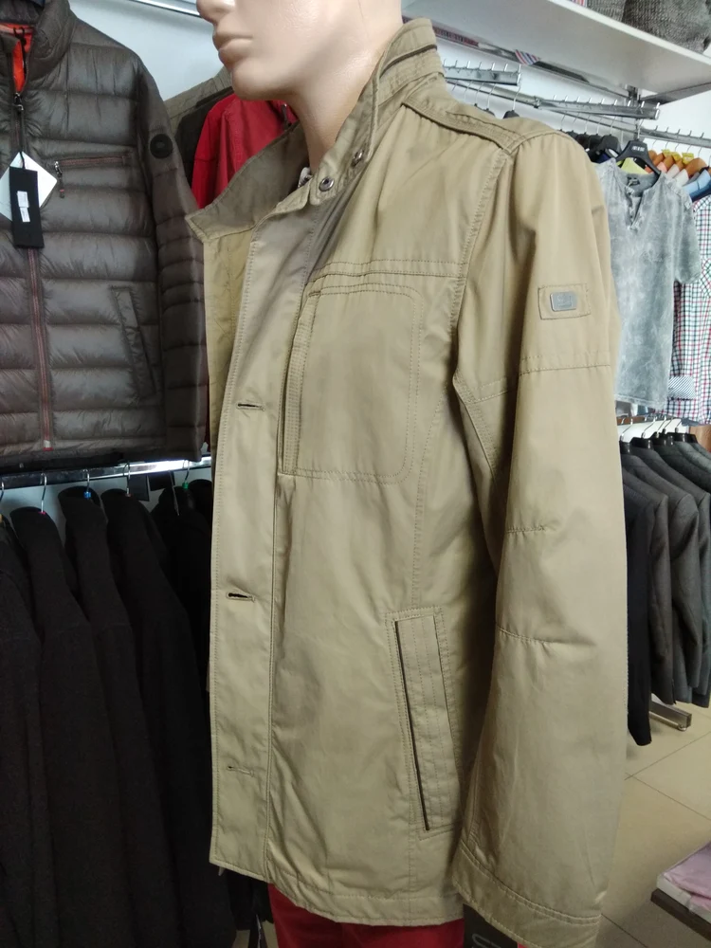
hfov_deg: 63.4
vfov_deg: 79.0
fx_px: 575
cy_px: 474
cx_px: 356
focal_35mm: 21
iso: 500
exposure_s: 1/20
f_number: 2
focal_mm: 3.57
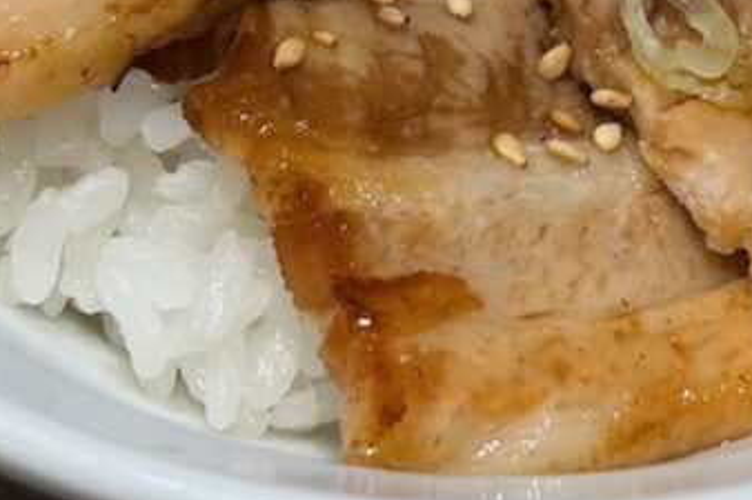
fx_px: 3424
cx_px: 525
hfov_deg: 12.5
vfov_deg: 8.2
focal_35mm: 164
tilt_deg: -57.5
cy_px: -271
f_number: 1.6
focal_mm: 5.96
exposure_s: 1/50
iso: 25
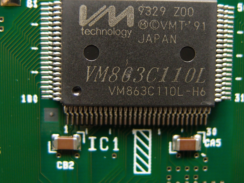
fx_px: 317
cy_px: 50
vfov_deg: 31.7
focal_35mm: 45
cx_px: 135
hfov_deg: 42.0
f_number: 1.8
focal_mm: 6
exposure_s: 1/20
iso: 200
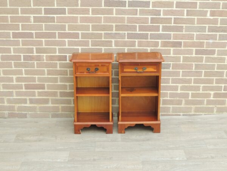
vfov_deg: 26.6
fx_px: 361
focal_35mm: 55
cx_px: 114
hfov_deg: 34.9
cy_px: 86
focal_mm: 9.8
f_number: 3.7
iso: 110
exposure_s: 1/60
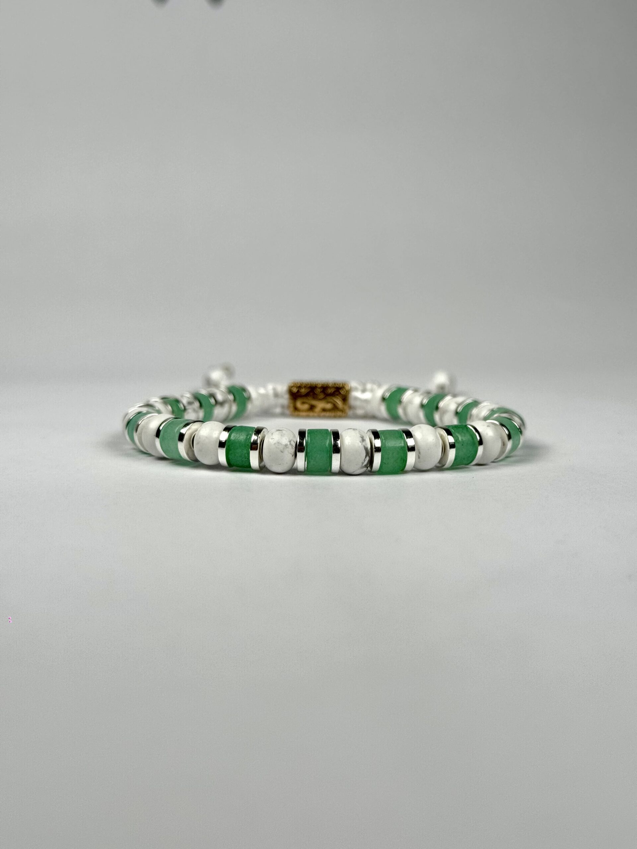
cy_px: 424
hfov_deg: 30.3
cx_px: 318
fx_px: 1178
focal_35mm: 48
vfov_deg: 39.7
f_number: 1.78
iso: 80
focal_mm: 6.76
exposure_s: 1/15385
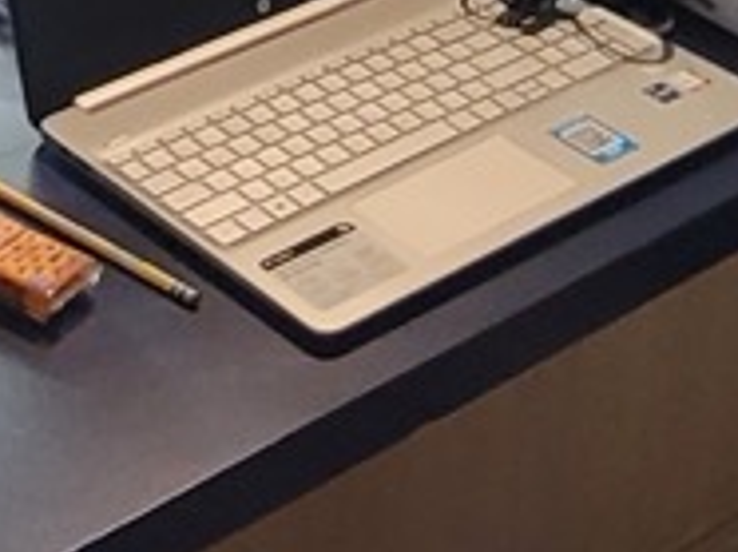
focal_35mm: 98
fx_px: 2087
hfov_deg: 19.4
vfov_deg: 13.9
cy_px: -345
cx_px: -36
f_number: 2.2
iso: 320
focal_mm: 2.2
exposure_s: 1/30
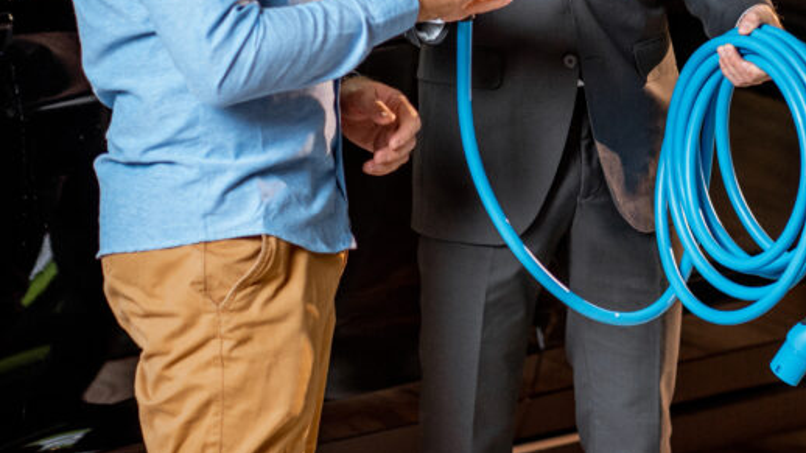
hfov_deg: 12.2
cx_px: 697
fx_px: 3760
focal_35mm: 176
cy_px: -40
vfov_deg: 6.9
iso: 640
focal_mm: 85
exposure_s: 1/200
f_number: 2.2
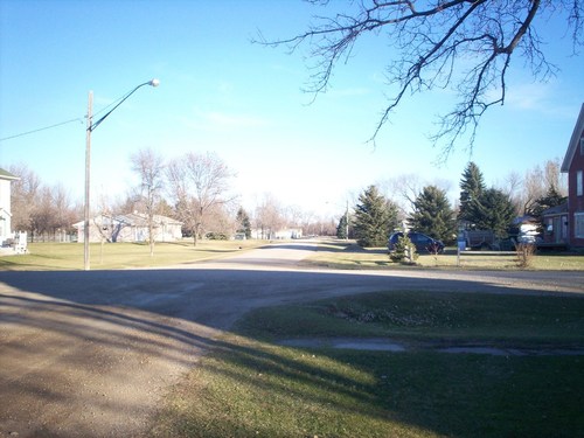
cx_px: 292
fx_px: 607
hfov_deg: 51.4
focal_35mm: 36
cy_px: 219
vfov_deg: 39.7
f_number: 4.5
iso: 100
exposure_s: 1/210
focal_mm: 6
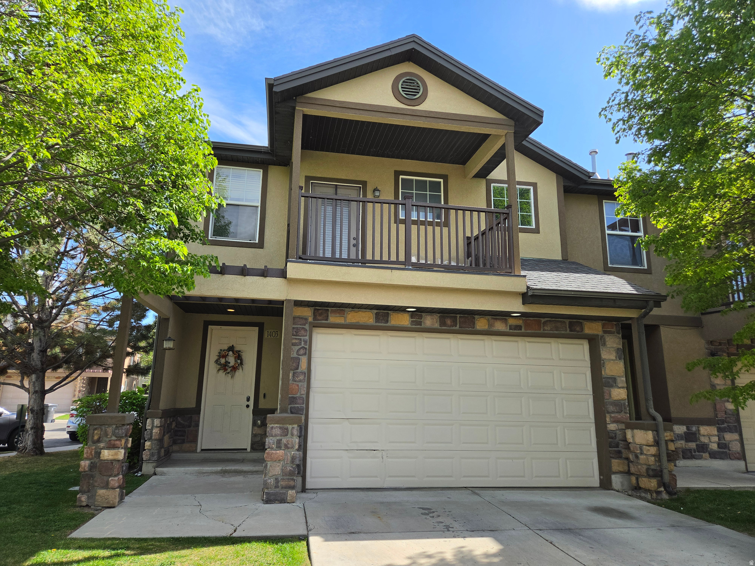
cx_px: 378
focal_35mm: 23
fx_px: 502
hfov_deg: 73.9
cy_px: 283
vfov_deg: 58.9
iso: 80
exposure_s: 1/2308
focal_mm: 5.4
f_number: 1.8
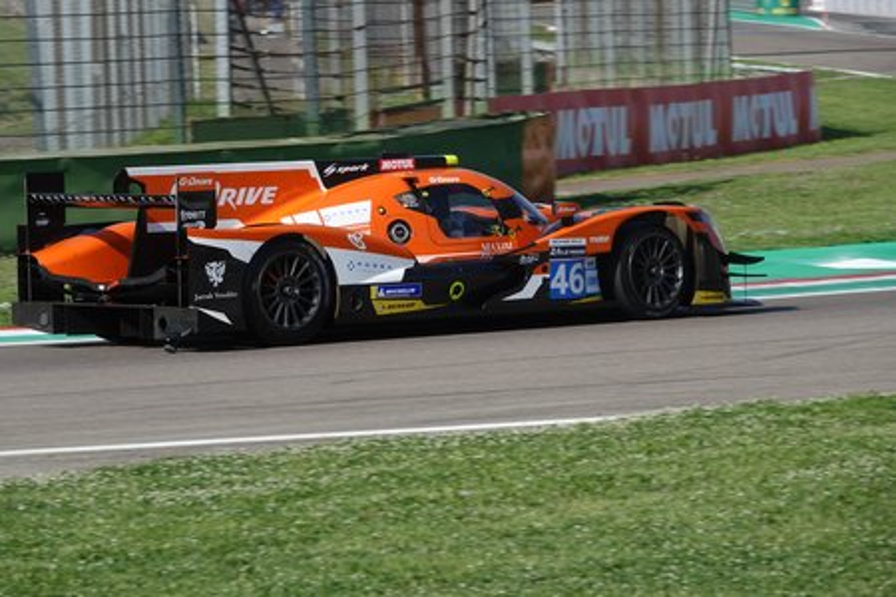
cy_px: 298
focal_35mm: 221
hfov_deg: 9.3
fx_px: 5500
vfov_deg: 6.2
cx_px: 448
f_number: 6.3
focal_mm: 81.1
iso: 125
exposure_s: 1/500
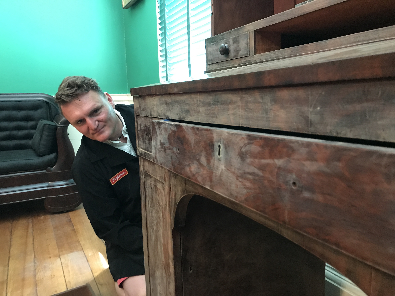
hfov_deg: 63.4
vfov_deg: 49.7
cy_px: 148
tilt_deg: -7.5
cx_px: 198
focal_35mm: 28
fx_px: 320
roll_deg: +2.5
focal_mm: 3.99
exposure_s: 1/6
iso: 100
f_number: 1.8
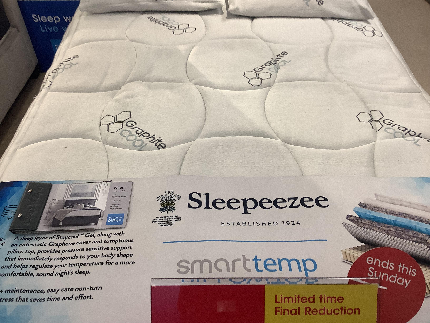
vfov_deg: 45.4
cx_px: 215
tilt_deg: -44.9
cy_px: 162
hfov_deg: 58.4
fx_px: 385
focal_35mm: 31
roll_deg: +0.1
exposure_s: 1/50
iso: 64
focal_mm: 3.3
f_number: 2.4
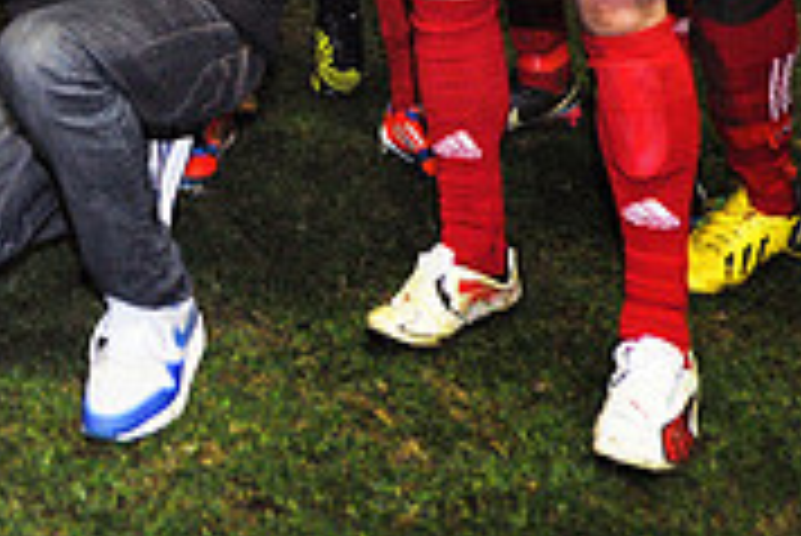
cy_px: -324
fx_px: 1737
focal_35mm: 78
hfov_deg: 23.7
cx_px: -158
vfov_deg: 15.8
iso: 2500
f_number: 3.2
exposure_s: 1/1600
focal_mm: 24
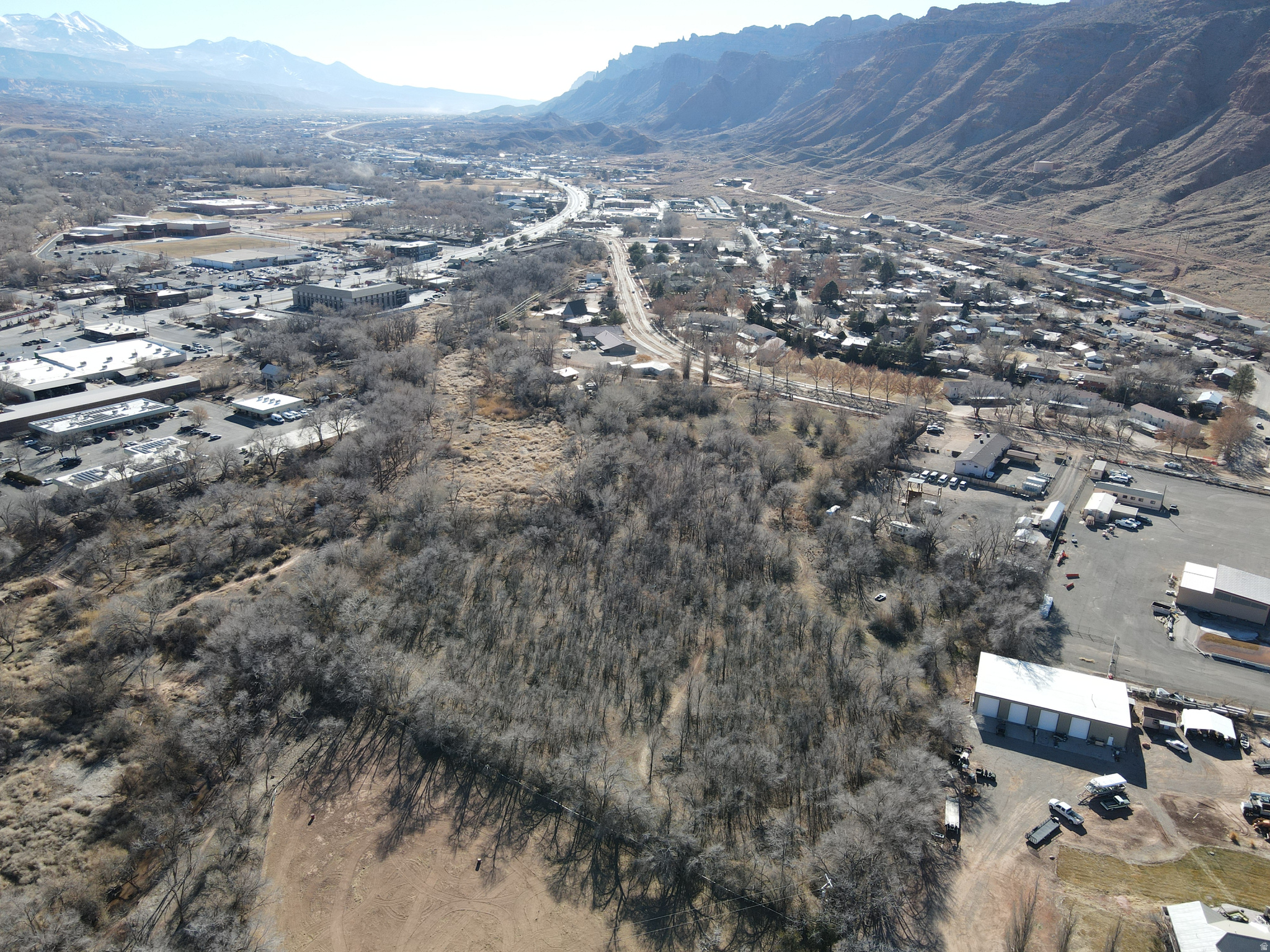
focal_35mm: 24
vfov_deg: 56.8
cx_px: 635
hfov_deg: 71.6
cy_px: 476
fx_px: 881
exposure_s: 1/400
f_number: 2.8
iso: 100
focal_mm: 4.5
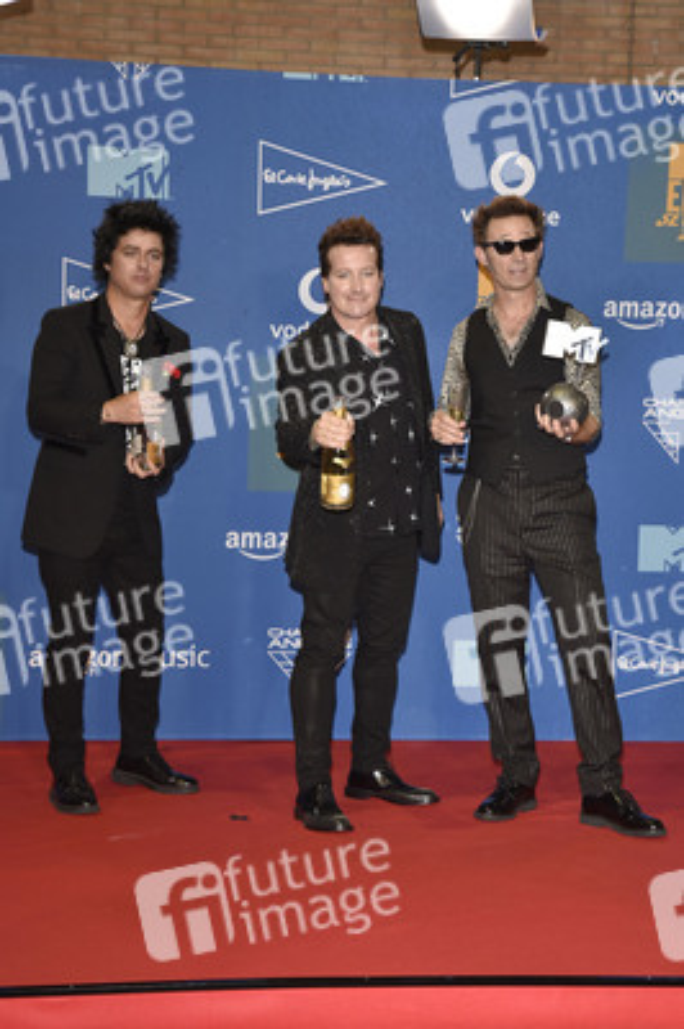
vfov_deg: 32.4
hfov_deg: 21.9
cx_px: 342
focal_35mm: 62
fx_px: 1770
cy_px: 514
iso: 1600
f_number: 6.3
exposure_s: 1/200
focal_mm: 62
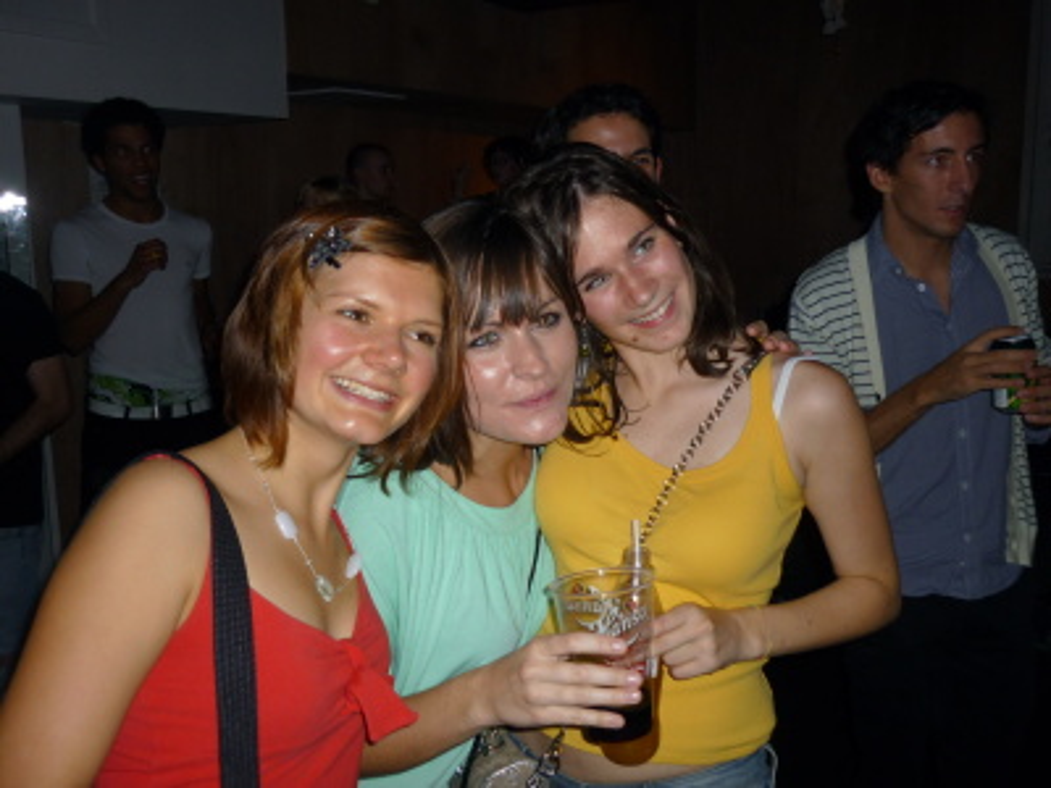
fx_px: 1002
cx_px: 526
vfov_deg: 42.9
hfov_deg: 55.4
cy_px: 394
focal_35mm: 33
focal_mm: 5.5
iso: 100
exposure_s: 1/125
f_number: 2.8
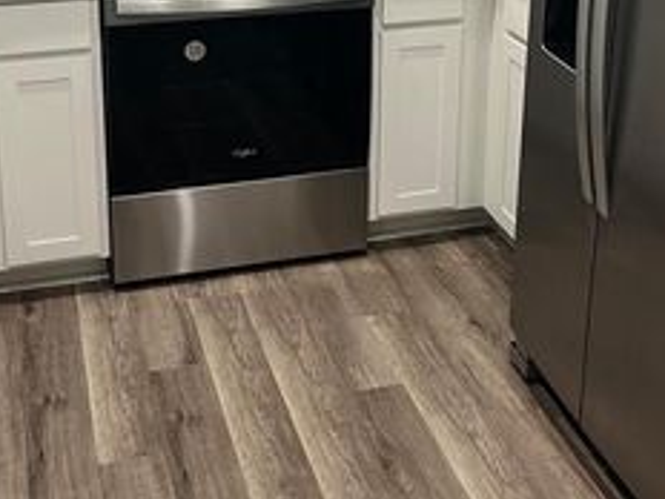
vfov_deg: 24.7
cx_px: 327
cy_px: -16
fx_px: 1076
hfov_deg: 34.3
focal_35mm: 56
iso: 200
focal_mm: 5.1
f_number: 1.6
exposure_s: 1/60
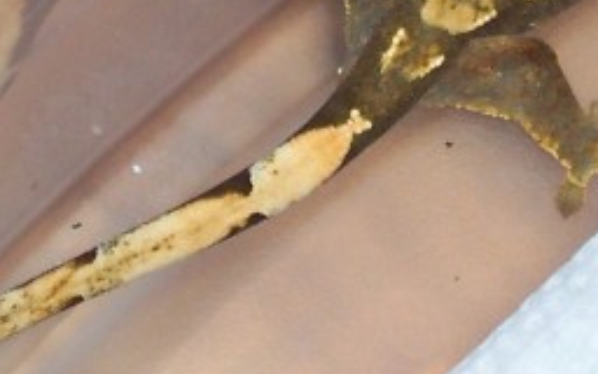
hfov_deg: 5.8
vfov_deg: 3.6
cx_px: 528
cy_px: -75
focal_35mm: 362
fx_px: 5900
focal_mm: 21.3
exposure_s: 1/90
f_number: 4.8
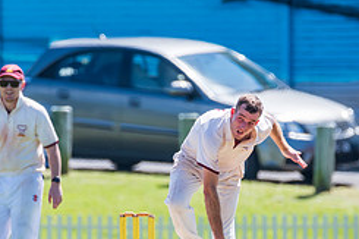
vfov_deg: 1.0
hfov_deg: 1.5
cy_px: 196
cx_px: 188
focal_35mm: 1420
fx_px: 14151
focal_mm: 600
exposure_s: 1/1250
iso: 400
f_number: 6.3
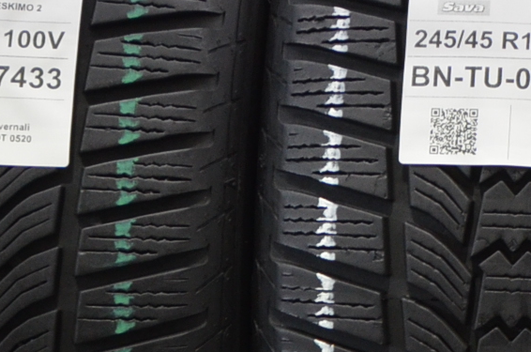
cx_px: 798
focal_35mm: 183
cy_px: 80
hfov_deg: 10.8
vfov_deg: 7.5
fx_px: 2694
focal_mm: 28
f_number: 4
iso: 900
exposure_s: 1/30
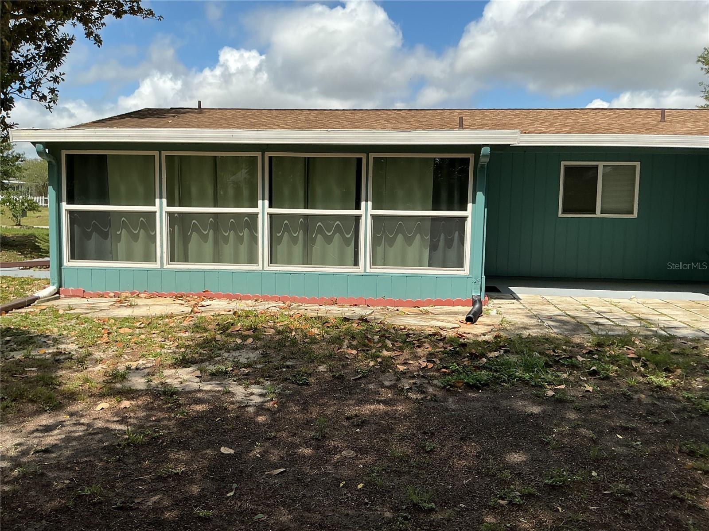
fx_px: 594
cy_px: 266
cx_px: 354
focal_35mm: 29
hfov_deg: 61.7
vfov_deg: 48.2
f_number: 1.8
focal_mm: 3
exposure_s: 1/1912
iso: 25
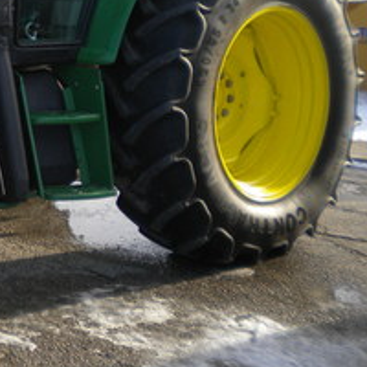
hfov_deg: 19.2
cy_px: 26
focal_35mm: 84
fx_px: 1008
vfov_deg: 20.2
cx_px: -101
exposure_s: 1/496
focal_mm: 6.3
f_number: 3.1
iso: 90
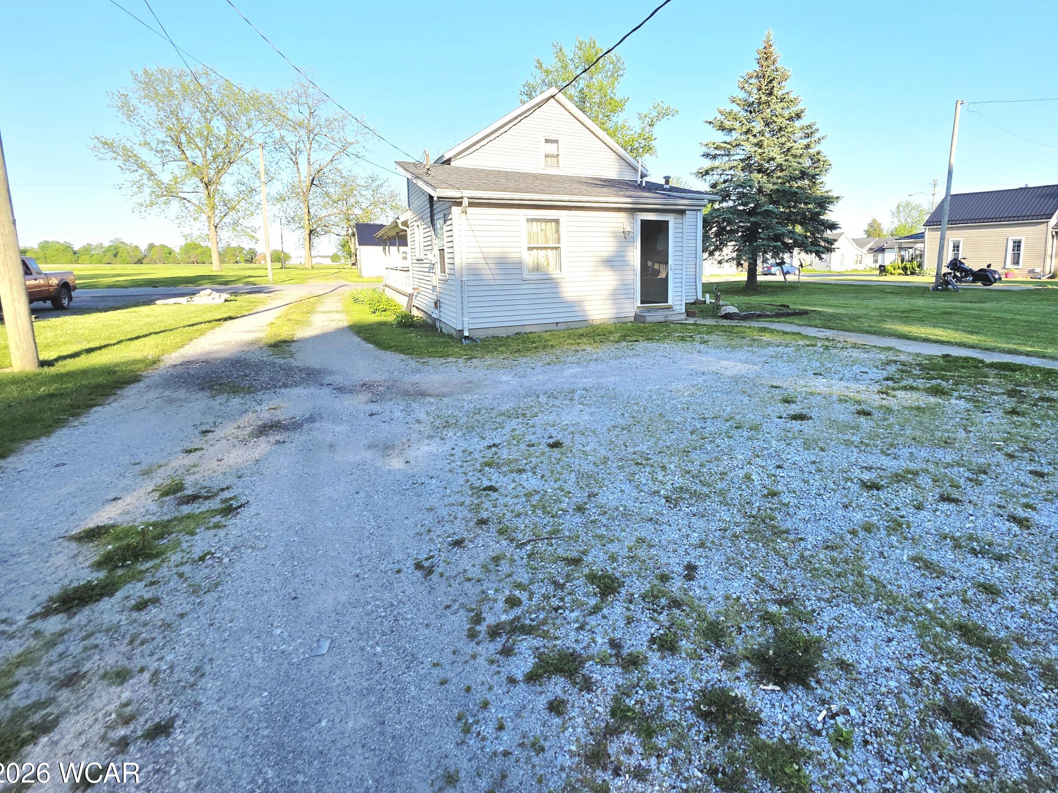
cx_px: 618
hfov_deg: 93.6
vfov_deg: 77.5
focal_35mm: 16
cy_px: 330
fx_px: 489
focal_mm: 2.2
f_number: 1.9
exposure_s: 1/1429
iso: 40
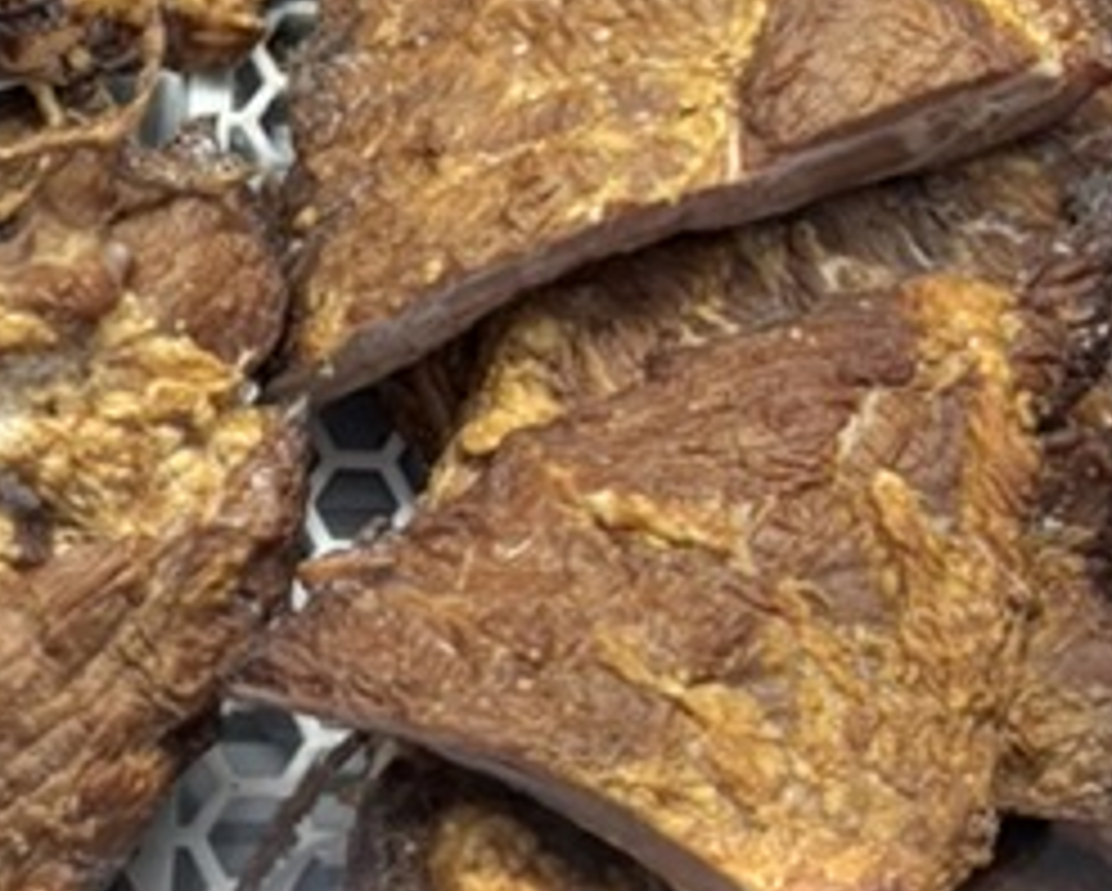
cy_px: -328
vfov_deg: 14.0
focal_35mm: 105
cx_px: 392
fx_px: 3458
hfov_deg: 18.2
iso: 125
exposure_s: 1/100
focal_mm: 5.96
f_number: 1.6
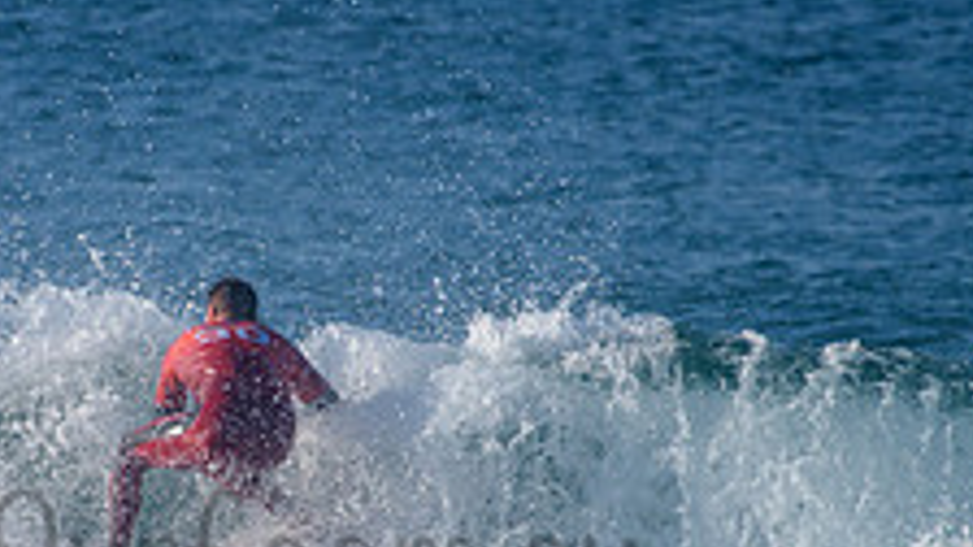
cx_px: 178
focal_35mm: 1404
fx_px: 36223
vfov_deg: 0.9
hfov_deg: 1.5
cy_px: 519
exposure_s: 1/2000
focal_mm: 500
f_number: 5.6
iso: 250
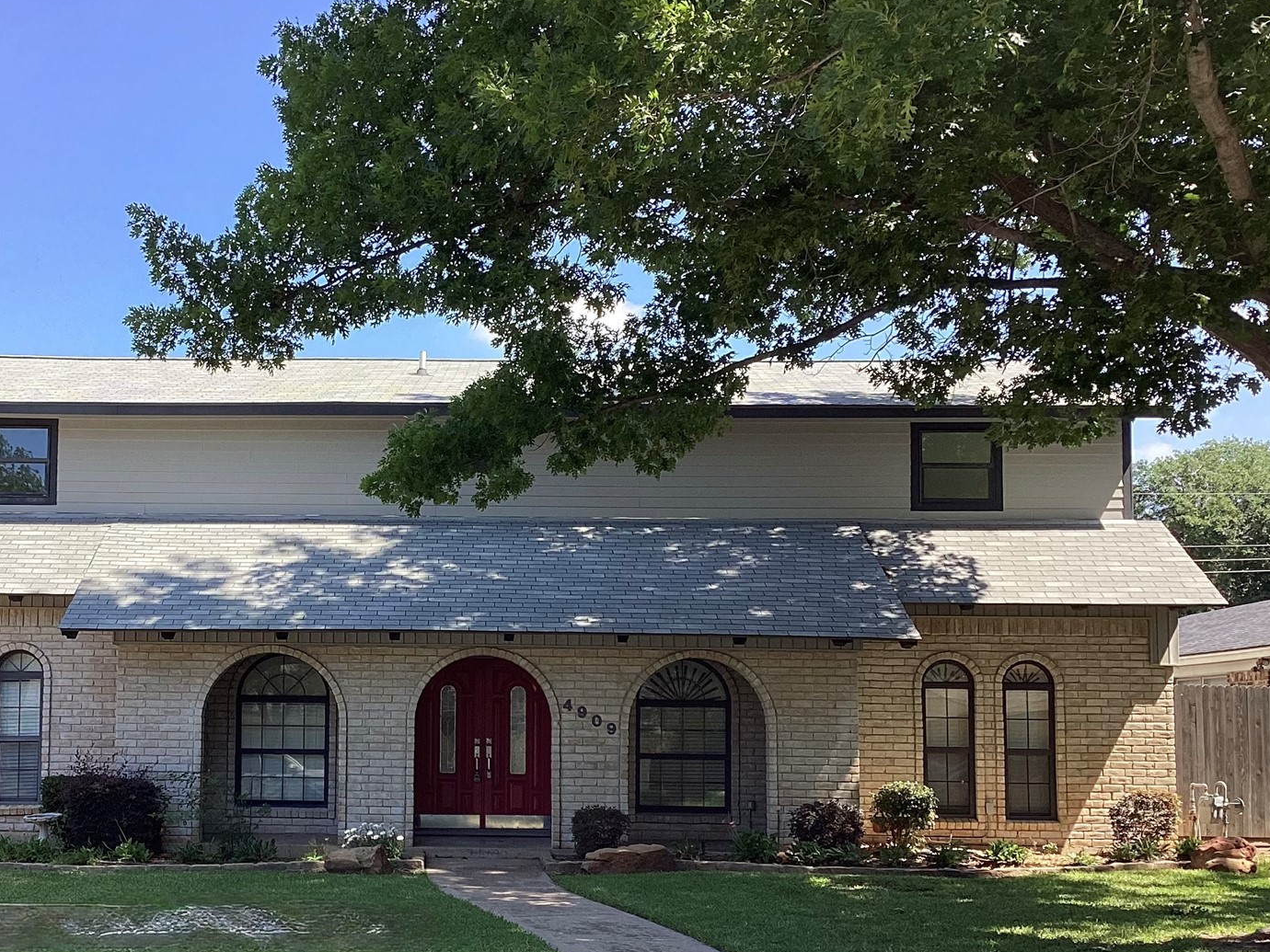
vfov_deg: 31.3
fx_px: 1688
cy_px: 613
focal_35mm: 46
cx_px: 410
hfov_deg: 40.7
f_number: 2.4
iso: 25
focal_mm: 3.3
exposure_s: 1/330
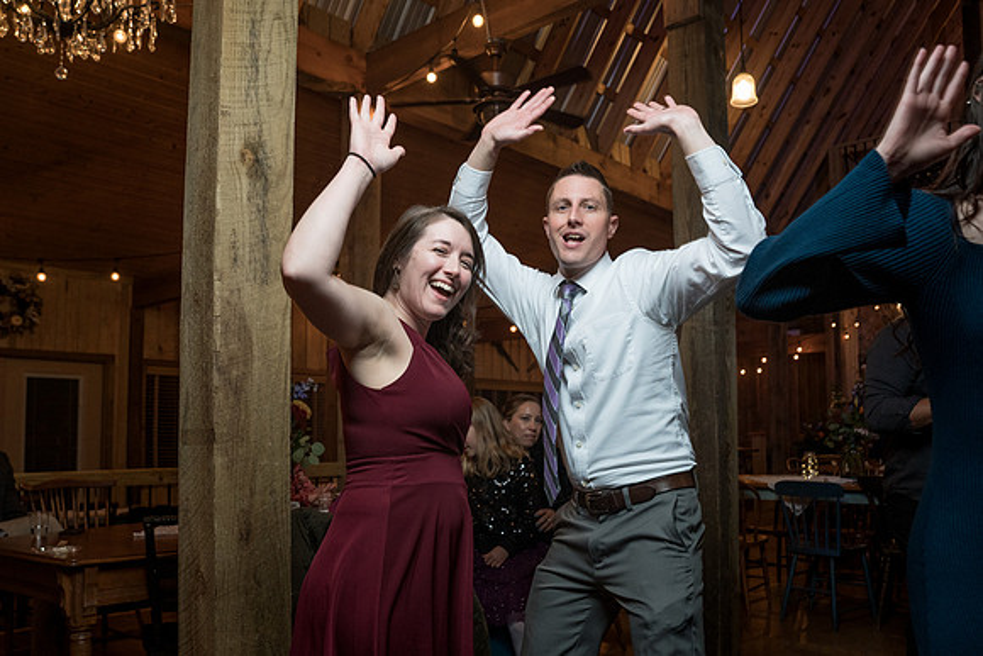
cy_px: 376
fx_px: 790
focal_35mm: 29
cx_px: 496
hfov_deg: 63.8
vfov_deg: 45.0
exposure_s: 1/100
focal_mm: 25
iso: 2000
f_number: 4
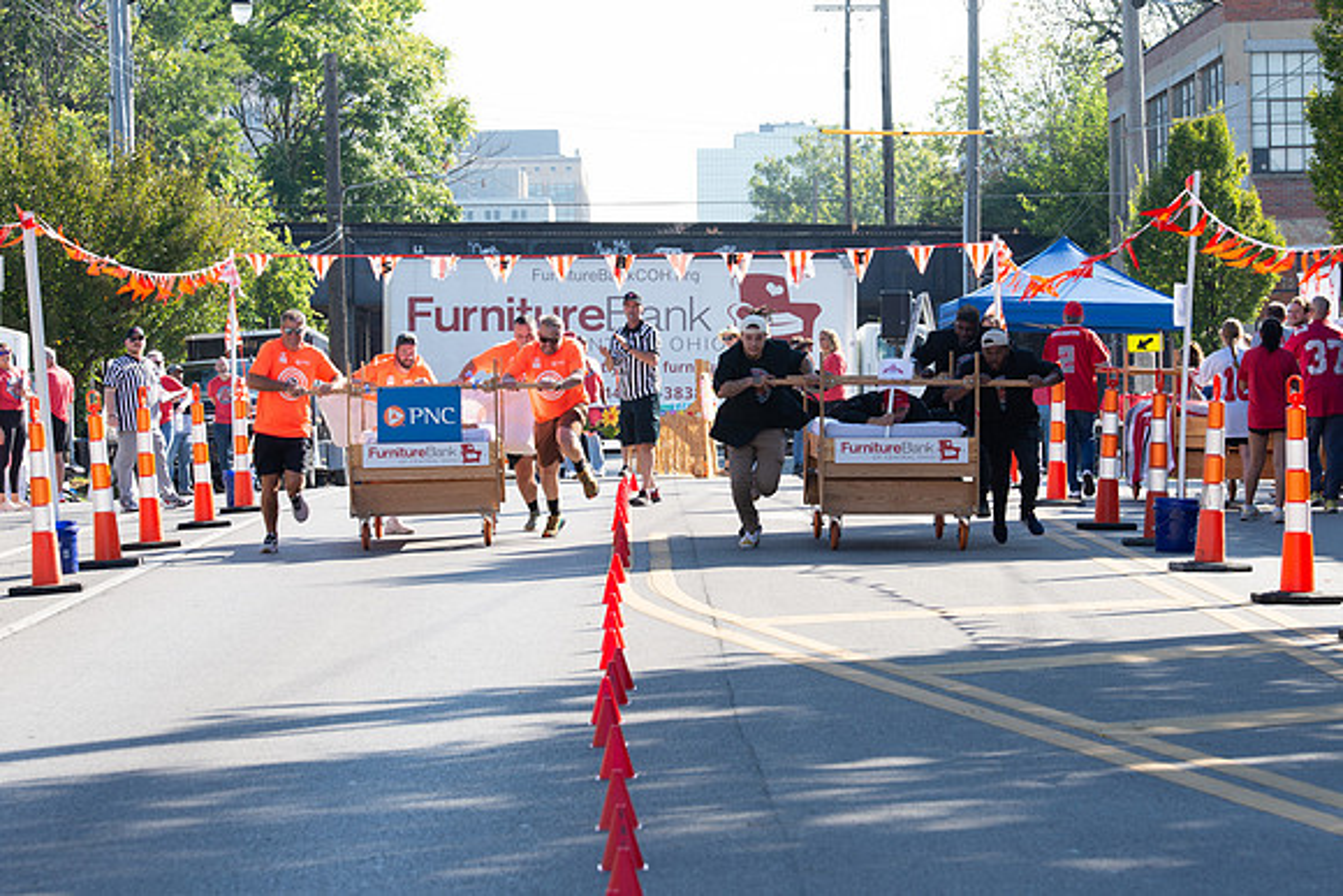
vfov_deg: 10.3
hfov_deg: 15.5
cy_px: 405
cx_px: 700
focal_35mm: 133
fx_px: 4947
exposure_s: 1/250
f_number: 7.1
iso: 200
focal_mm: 112
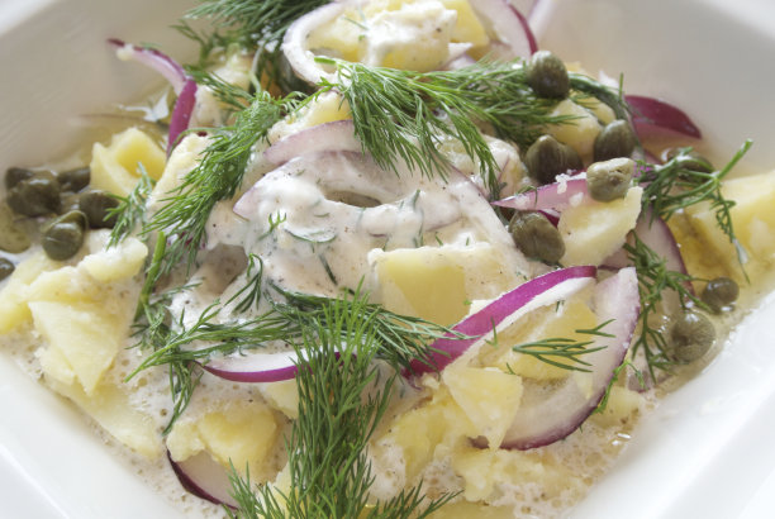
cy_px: 260
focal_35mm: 61
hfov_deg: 32.8
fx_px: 1315
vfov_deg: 22.3
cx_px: 388
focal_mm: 22.7
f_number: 5
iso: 280
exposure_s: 1/60
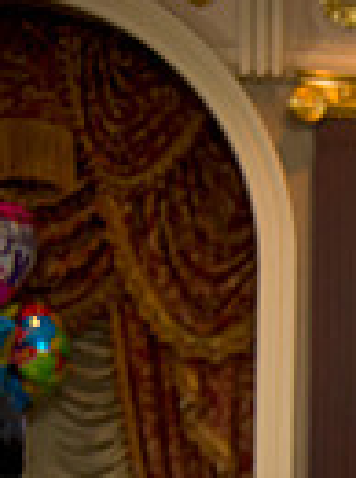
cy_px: 695
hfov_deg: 8.1
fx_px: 2242
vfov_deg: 11.7
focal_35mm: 163
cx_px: 940
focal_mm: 38
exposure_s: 1/125
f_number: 3.2
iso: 1600
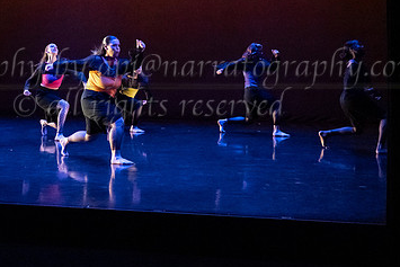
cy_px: 69
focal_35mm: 85
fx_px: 945
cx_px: 113
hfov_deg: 23.7
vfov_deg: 16.0
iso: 4000
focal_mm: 44
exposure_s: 1/320
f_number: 3.5
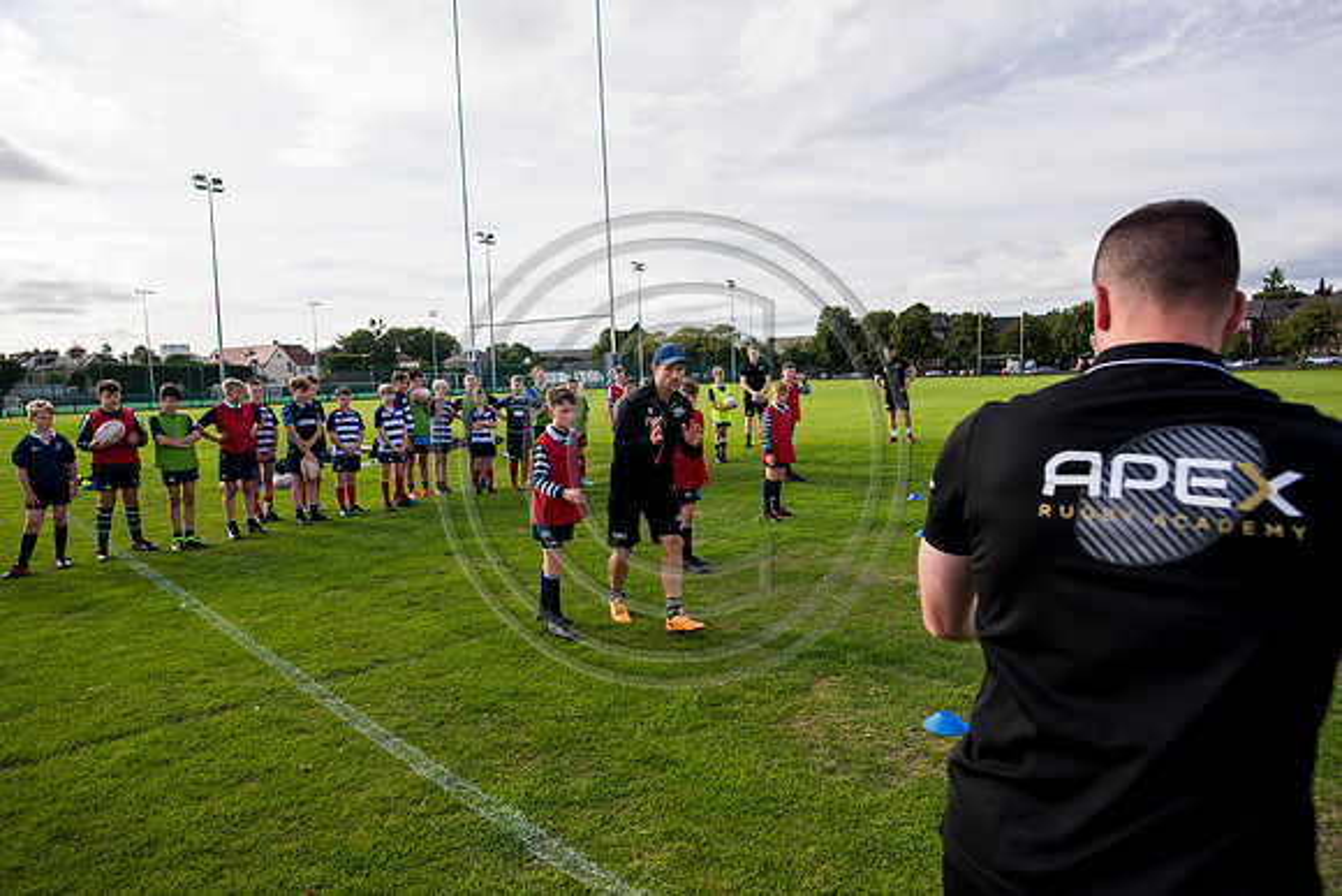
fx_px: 746
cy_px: 448
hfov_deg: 84.0
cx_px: 671
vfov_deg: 62.0
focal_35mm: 20
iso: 250
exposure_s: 1/2000
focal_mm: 20
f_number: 4
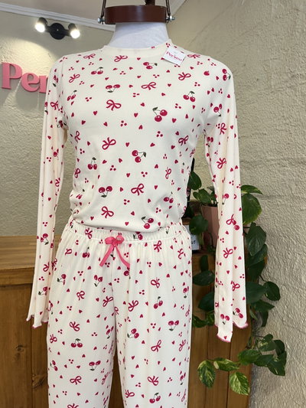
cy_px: 204
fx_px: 306
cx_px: 153
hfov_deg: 53.1
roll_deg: -1.6
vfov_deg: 67.3
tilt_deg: -4.0
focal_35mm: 26
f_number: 1.6
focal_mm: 5.1
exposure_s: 1/50
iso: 64
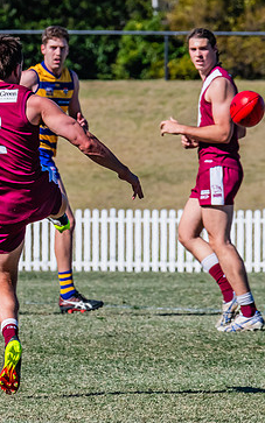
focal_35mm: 745
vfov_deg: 2.8
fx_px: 8605
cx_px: 67
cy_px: 158
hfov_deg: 1.8
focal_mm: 290
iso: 800
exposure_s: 1/1600
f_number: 11
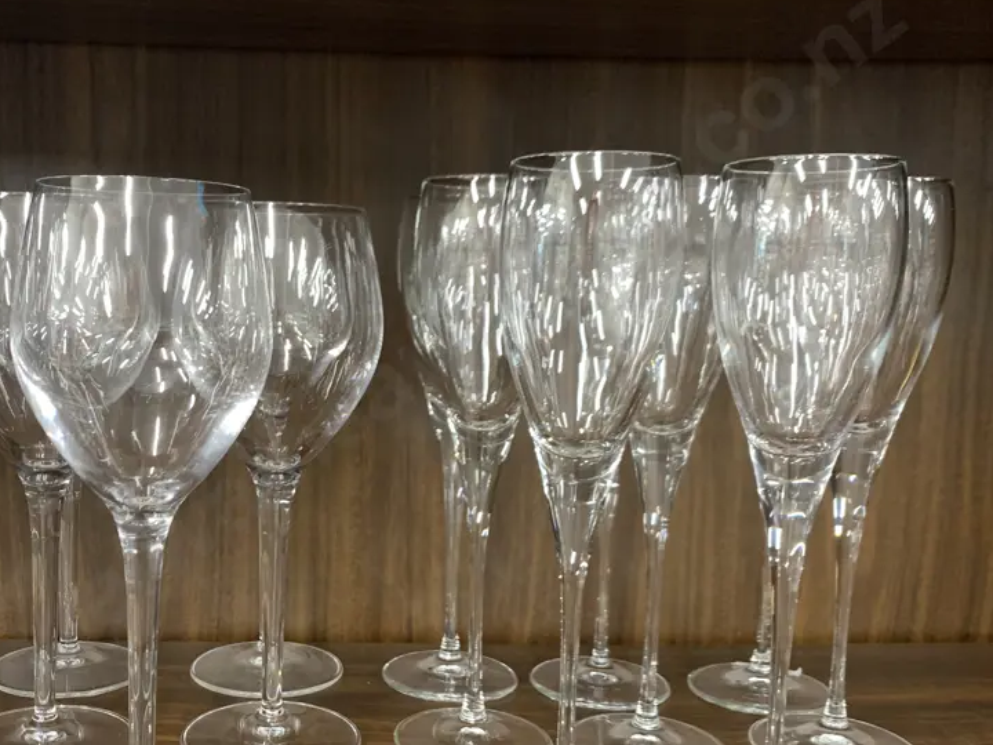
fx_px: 1061
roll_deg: -0.9
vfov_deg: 38.6
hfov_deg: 49.2
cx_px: 328
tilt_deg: -8.3
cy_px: 432
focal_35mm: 37
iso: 400
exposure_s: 1/50
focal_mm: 4.25
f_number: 1.8
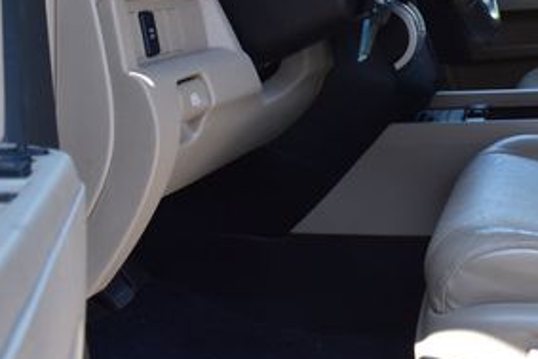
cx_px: 433
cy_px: -2
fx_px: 912
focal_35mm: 61
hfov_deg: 32.0
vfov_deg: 21.5
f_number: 8
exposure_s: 1/60
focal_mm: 18
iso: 400
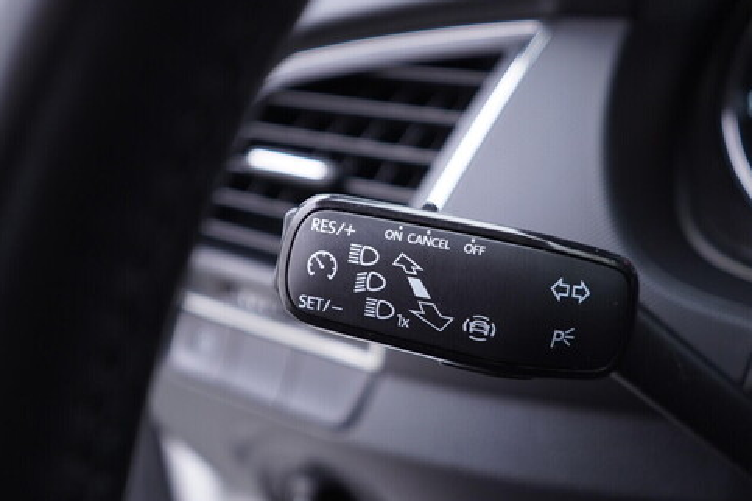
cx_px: 423
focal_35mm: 41
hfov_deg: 47.3
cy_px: 256
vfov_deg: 32.6
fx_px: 856
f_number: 2.8
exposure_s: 1/40
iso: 250
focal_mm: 24
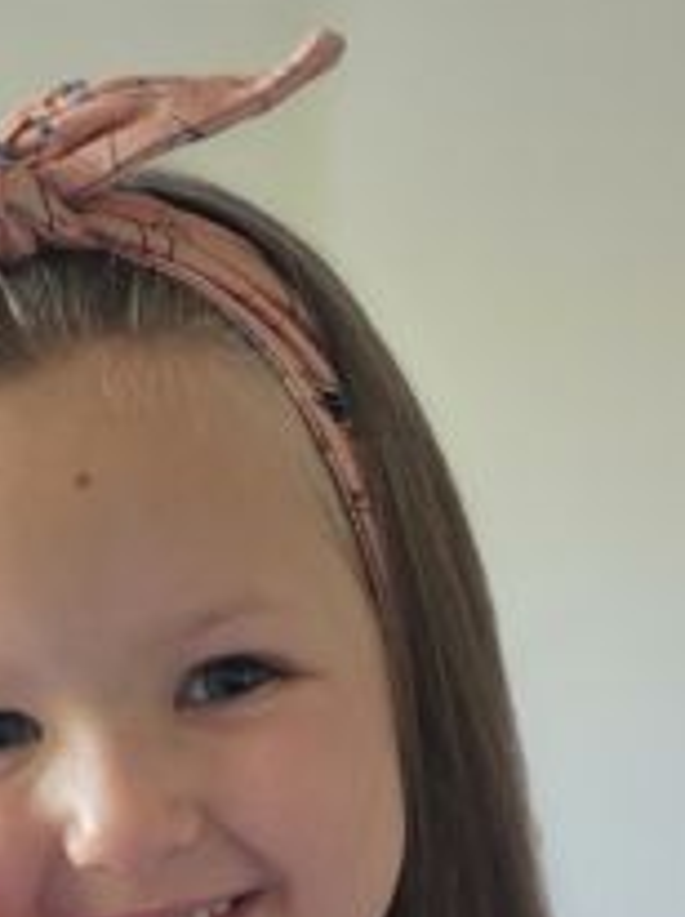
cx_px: 142
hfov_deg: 21.6
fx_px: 1771
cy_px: 948
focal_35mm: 67
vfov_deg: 27.1
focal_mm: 6.3
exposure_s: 1/100
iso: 500
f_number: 1.7
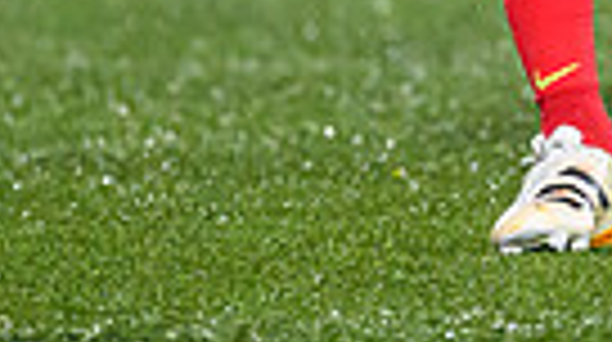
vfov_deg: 0.4
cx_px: 959
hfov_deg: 0.8
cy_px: -558
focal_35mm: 2753
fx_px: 44605
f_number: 3.2
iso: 5000
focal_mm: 400
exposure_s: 1/2500
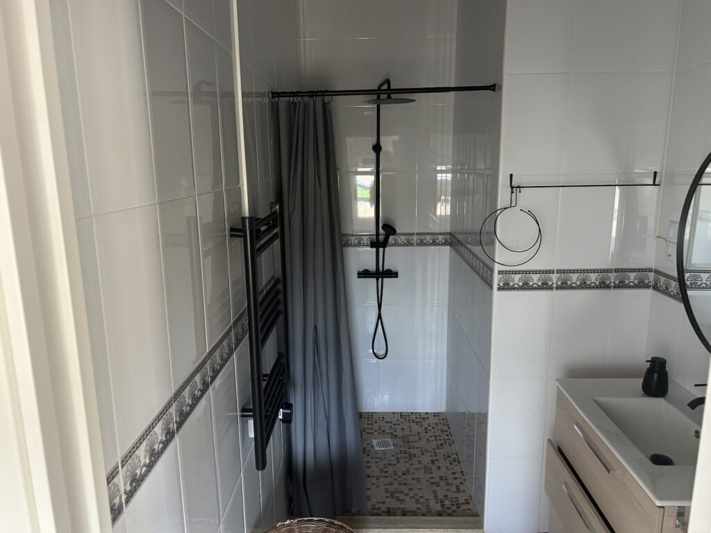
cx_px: 356
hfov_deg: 67.3
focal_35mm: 26
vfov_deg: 53.1
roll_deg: +1.1
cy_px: 266
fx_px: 534
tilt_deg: -10.6
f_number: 1.5
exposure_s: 1/60
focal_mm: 5.7
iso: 160
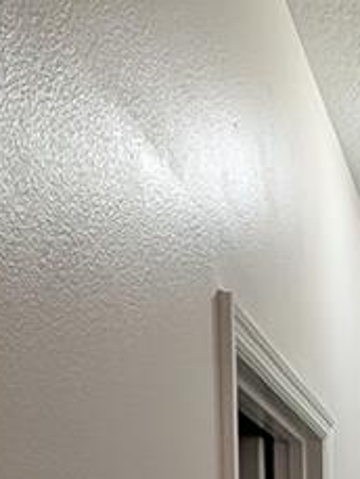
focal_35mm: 63
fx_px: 873
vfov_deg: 23.4
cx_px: 583
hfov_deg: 19.4
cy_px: 753
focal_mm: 2.02
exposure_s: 1/146
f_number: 1.7
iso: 37
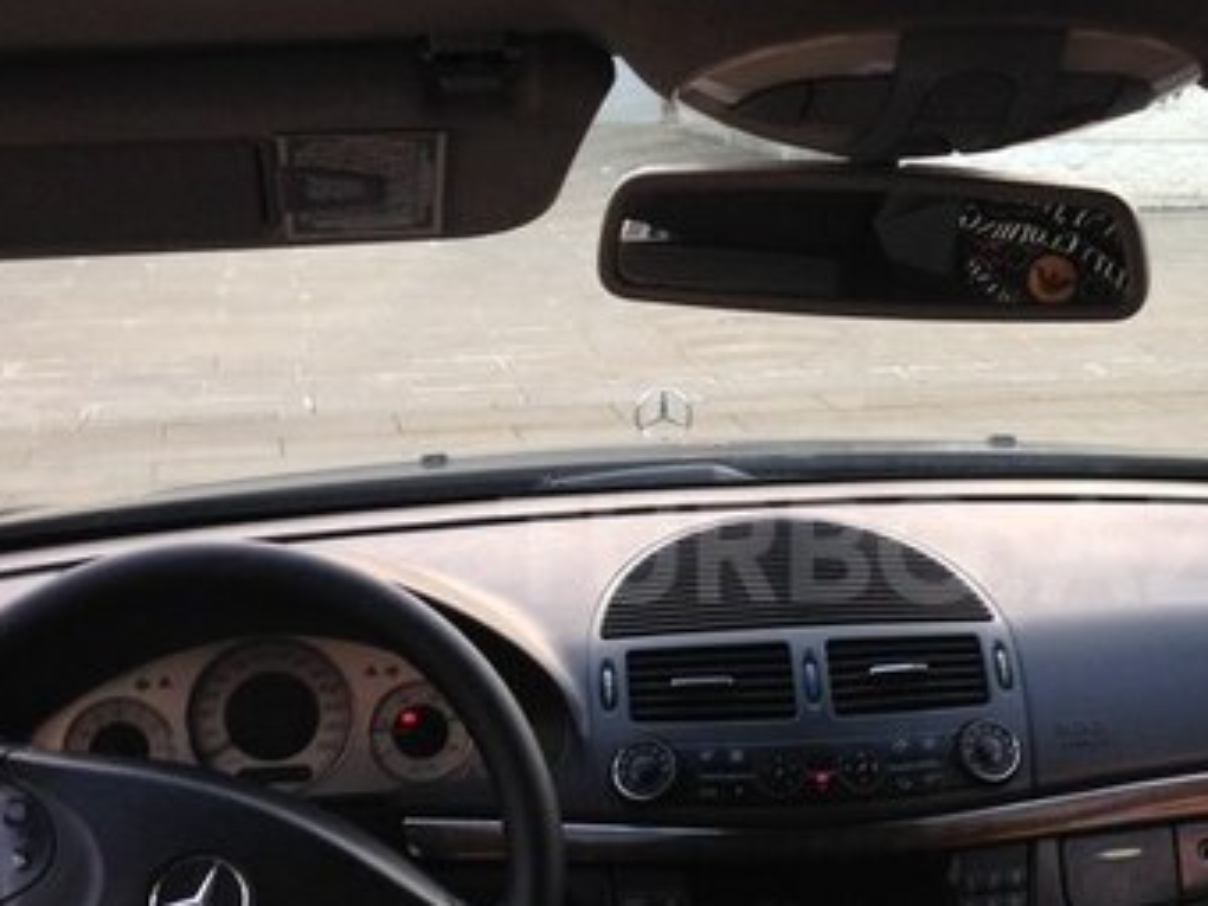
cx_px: 863
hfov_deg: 29.9
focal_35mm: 64
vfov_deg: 22.9
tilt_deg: -14.3
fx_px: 2233
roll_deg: -0.2
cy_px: 549
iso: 50
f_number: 2.4
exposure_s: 1/24
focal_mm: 4.12
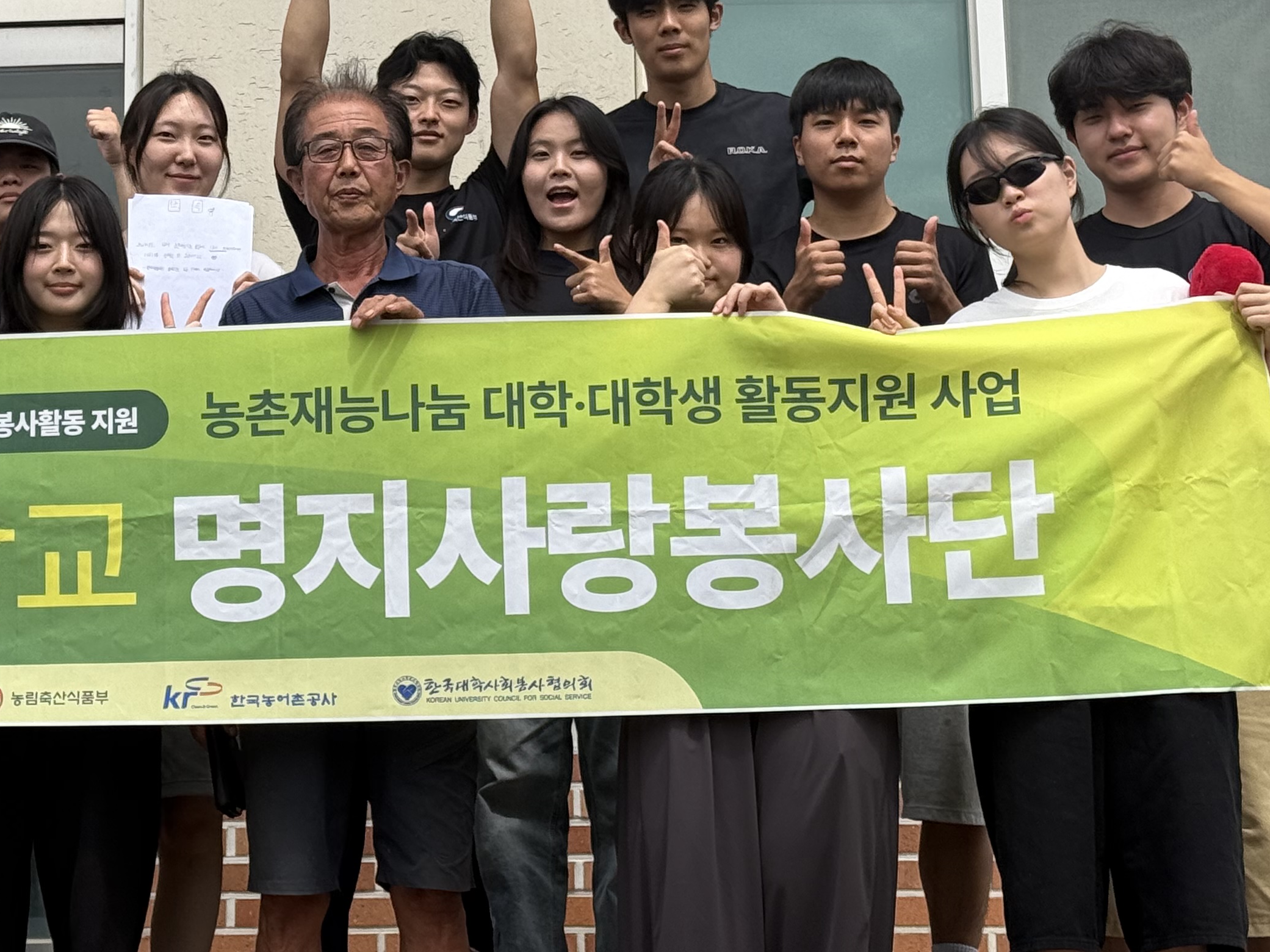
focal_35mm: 93
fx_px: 3412
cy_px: 160
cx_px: 314
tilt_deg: +14.1
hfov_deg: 20.9
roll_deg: -0.1
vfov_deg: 15.8
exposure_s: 1/5208
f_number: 1.78
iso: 80
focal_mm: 6.76
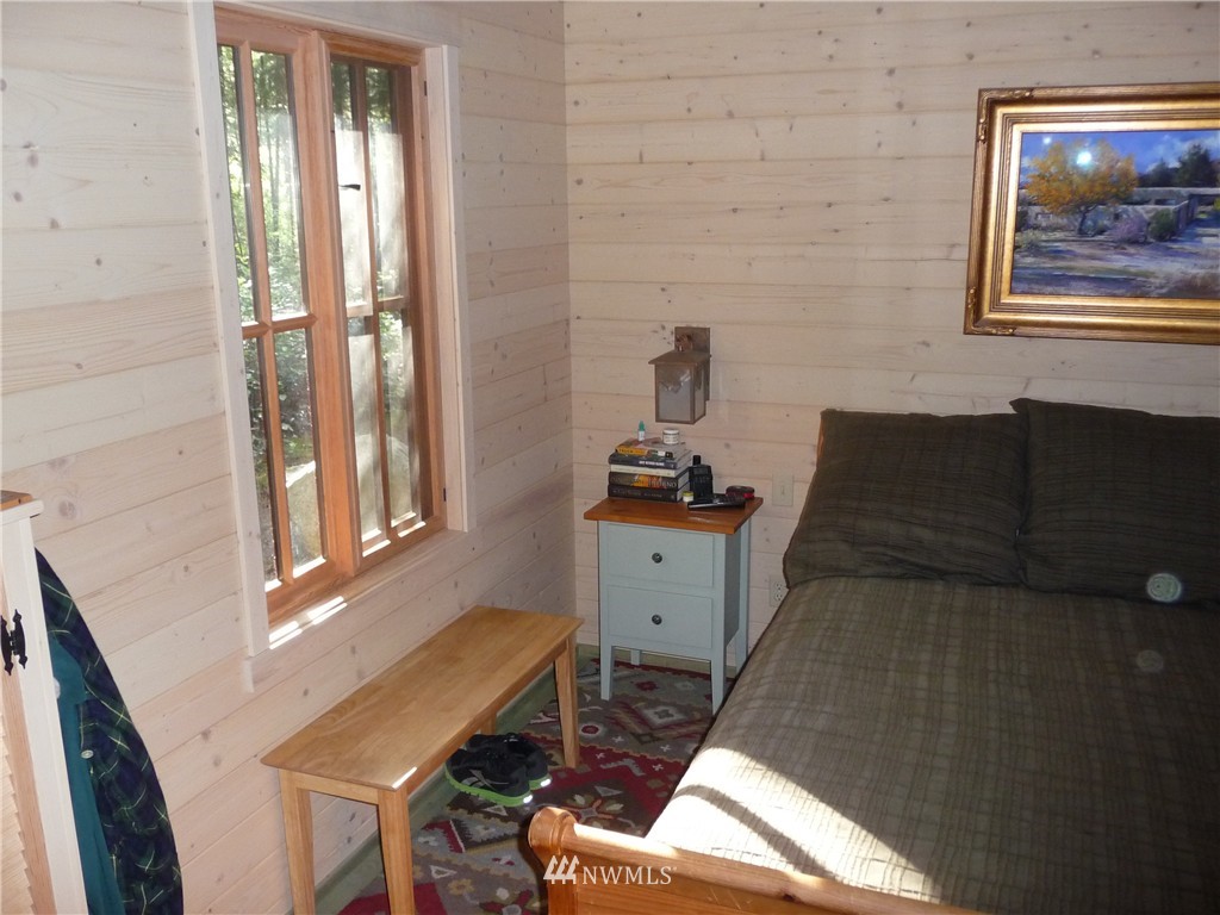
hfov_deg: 60.0
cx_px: 610
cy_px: 458
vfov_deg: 46.8
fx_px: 1057
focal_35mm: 30
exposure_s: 1/30
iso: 320
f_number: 3.4
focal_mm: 5
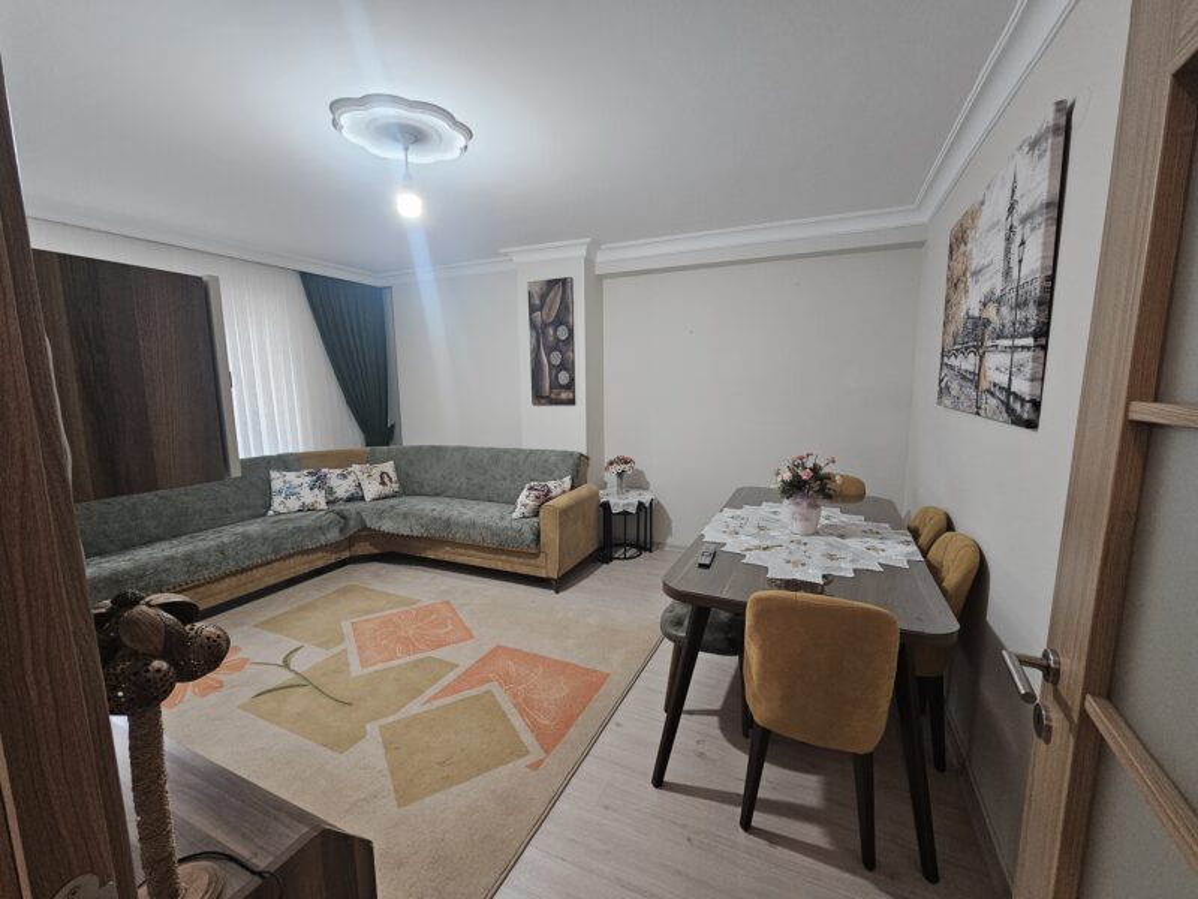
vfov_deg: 89.9
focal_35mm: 13
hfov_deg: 106.2
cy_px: 450
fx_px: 450
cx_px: 599
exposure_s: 1/50
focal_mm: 2.2
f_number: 2.2
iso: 400
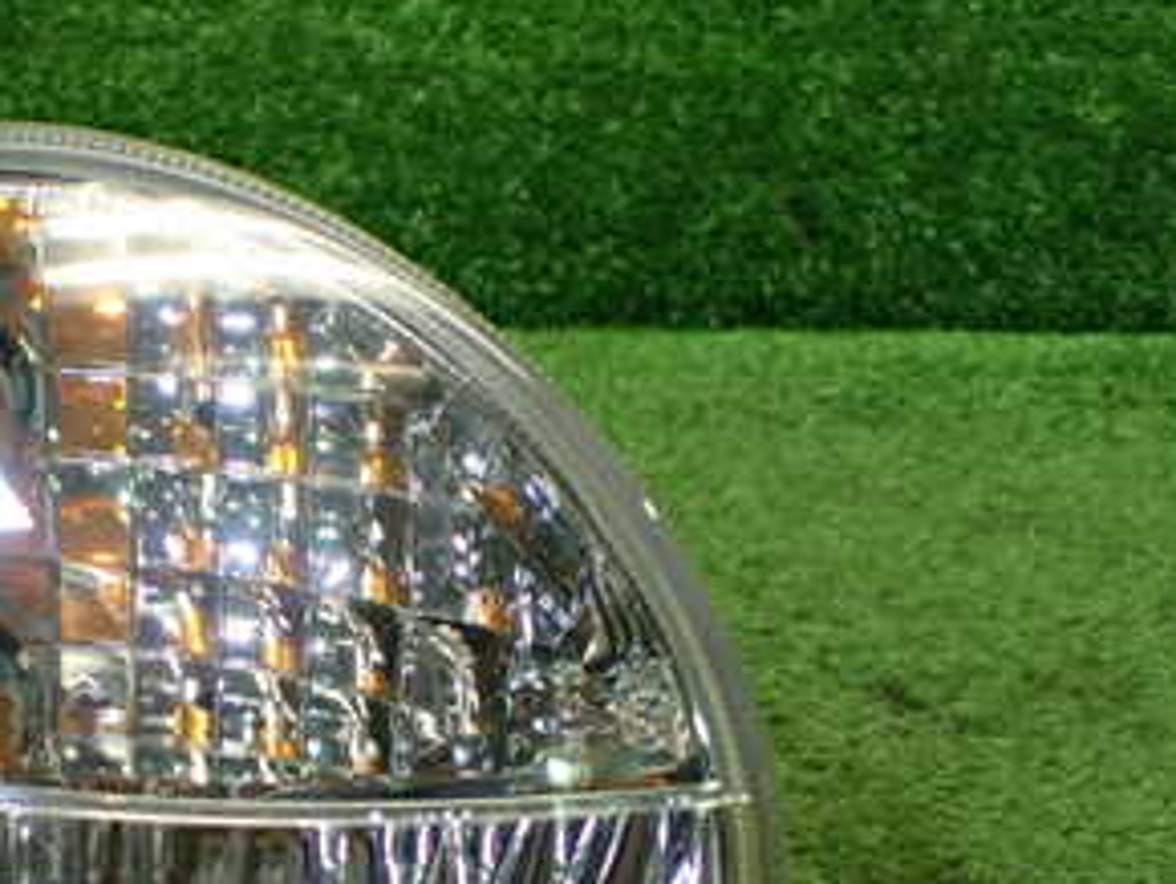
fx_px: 2108
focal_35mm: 62
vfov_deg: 23.3
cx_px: 174
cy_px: 738
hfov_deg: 30.1
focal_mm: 5.4
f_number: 2.3
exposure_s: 1/125
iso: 400
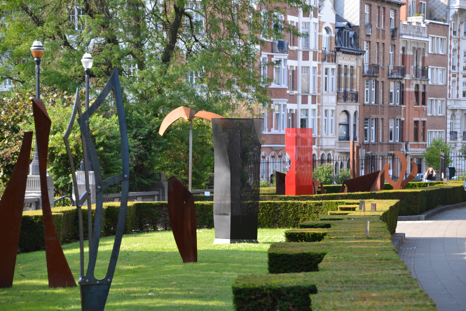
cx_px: 233
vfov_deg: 10.6
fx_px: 1670
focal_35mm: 129
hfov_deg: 15.9
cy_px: 156
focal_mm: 86
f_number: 5.6
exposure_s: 1/125
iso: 220
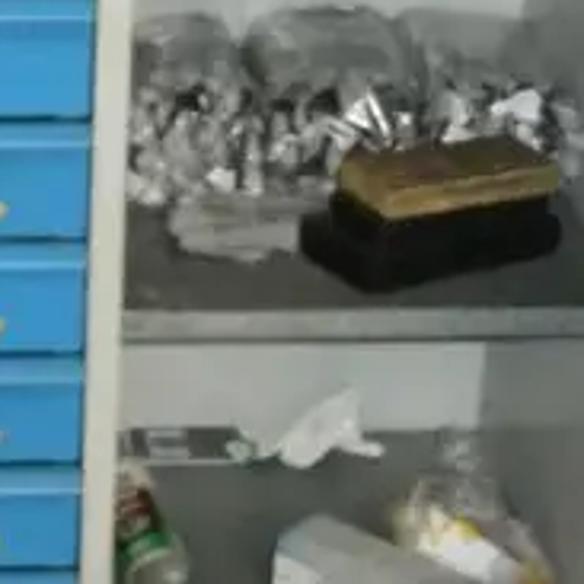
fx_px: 2271
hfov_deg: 14.4
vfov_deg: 14.6
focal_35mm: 119
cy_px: 329
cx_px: -29
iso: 800
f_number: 3.3
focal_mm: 4.3
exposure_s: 1/125
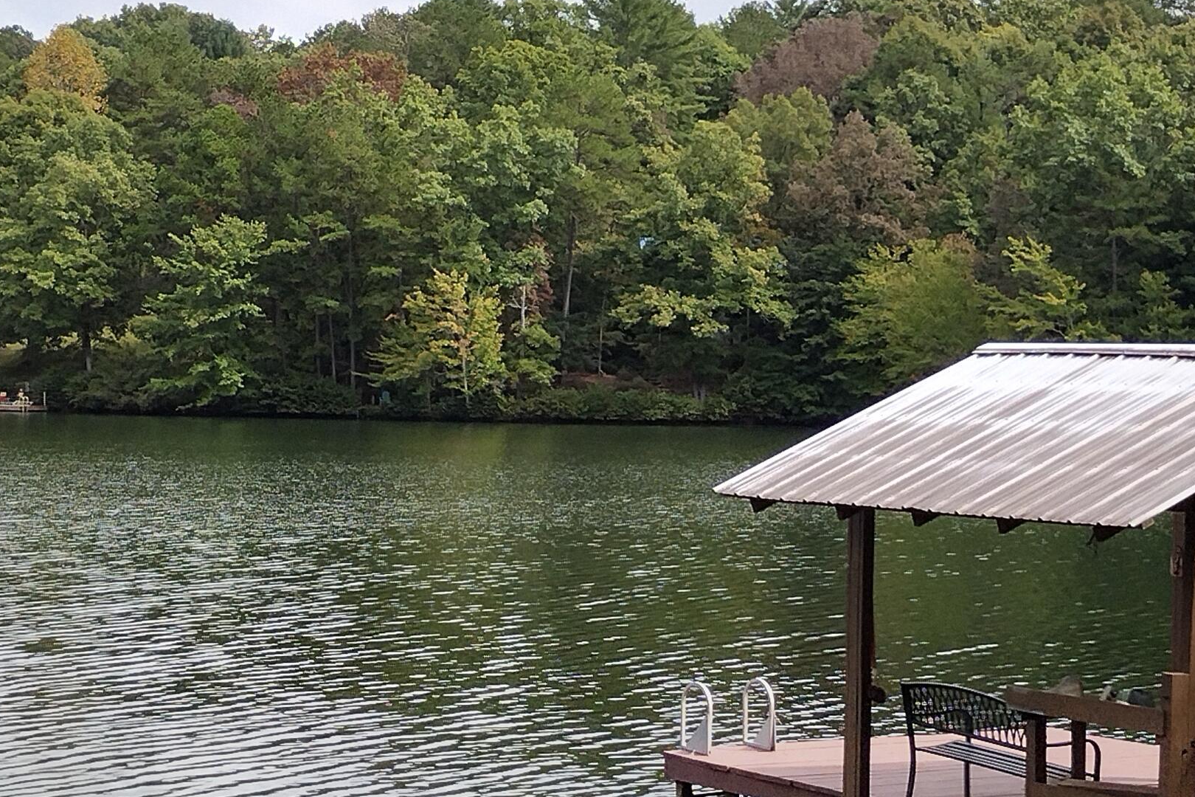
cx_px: 664
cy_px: 388
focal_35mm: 52
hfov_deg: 38.1
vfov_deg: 26.0
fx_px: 1726
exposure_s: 1/2644
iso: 100
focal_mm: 4.71
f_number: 1.7
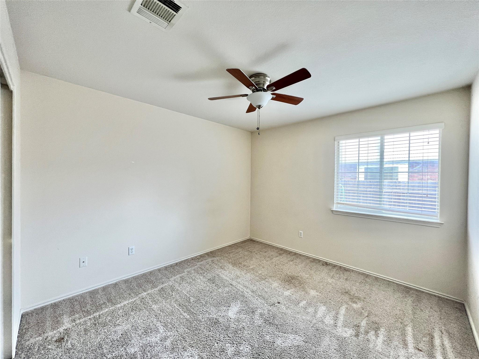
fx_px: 180
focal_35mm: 13
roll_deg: -0.6
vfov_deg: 89.9
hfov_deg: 106.2
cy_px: 180
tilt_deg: -0.5
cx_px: 240
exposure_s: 1/120
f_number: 1.8
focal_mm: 1.57
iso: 160
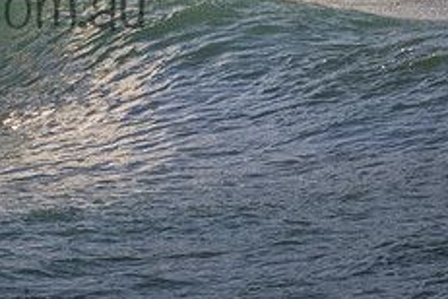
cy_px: -17
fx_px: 25049
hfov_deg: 1.0
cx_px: -60
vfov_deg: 0.7
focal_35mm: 2013
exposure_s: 1/1250
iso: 800
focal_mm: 800
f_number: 11
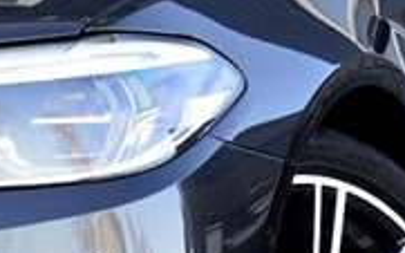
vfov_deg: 4.0
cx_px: -215
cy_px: 46
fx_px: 3630
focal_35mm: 329
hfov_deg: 6.3
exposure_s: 1/60
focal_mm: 38
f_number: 8
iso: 500
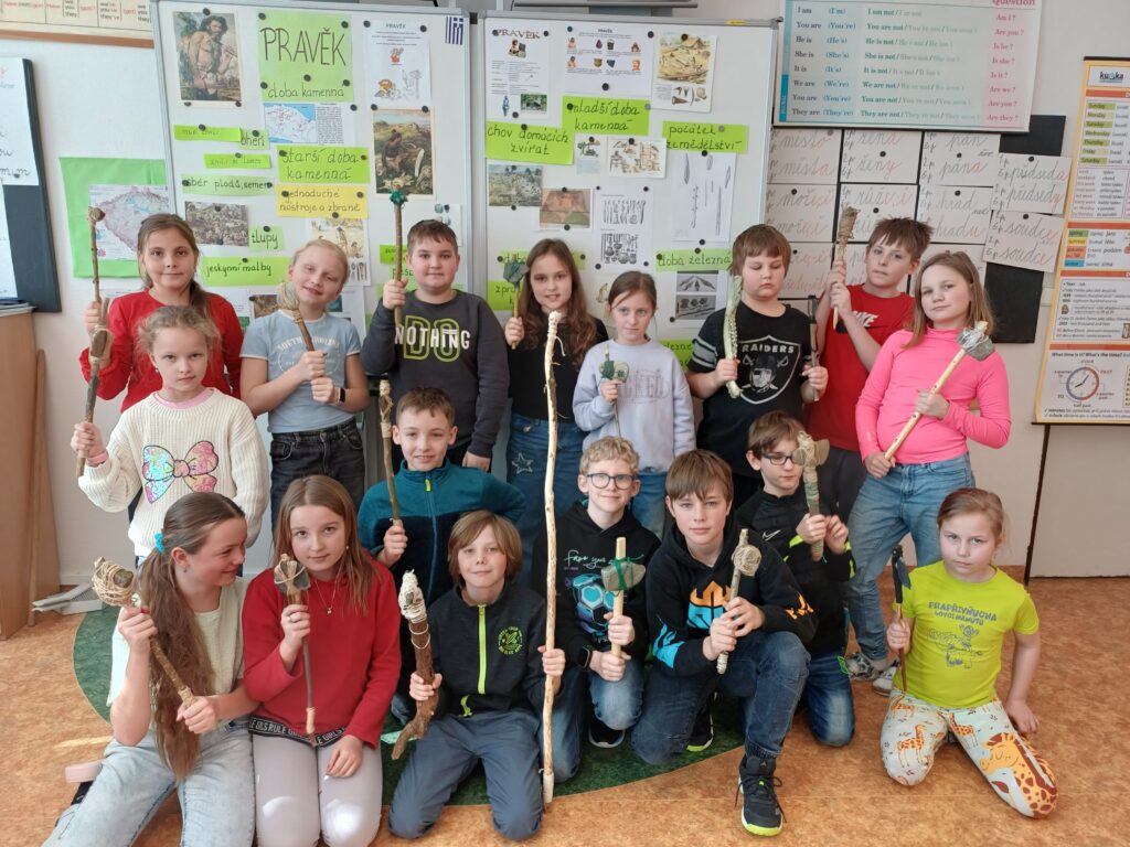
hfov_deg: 69.4
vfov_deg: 54.9
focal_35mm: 25
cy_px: 424
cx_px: 565
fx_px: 816
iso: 80
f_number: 1.8
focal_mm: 4.65
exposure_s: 1/50
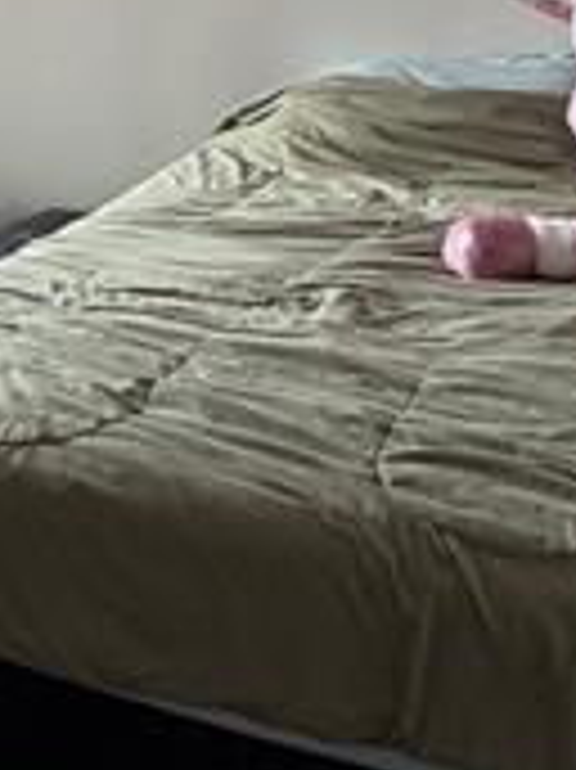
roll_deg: +3.1
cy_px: 234
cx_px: -148
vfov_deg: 30.4
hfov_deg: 21.3
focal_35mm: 63
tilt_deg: -12.5
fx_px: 1399
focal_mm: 2.22
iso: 250
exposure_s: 1/99
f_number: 2.2
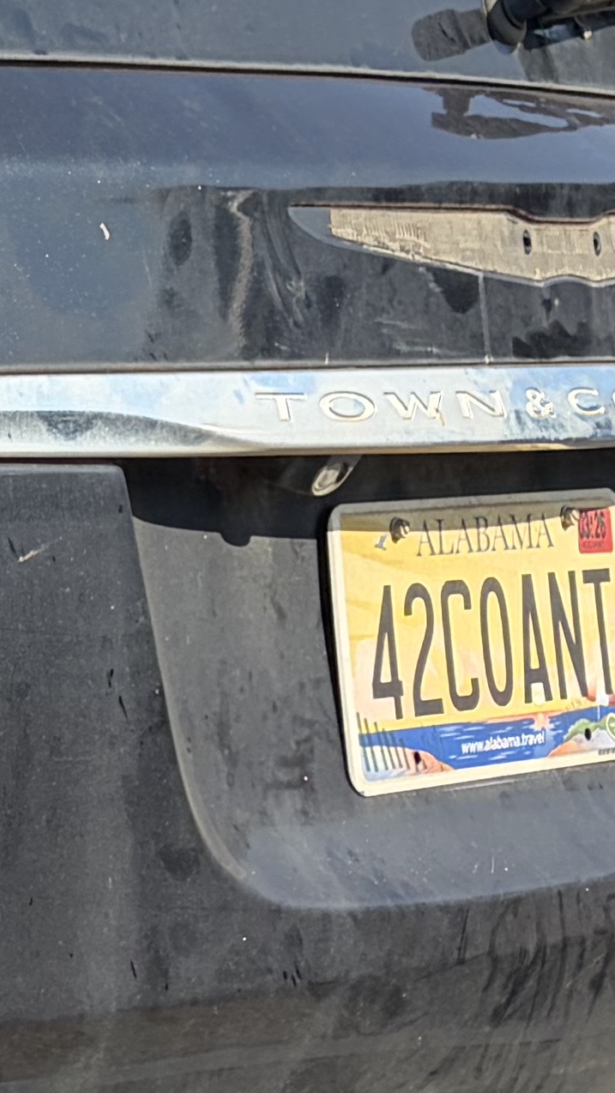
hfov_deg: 8.3
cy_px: 232
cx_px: -1102
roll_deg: -1.3
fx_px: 3680
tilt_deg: -5.9
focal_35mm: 127
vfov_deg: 16.8
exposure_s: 1/1901
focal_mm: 5.96
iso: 50
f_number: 1.6
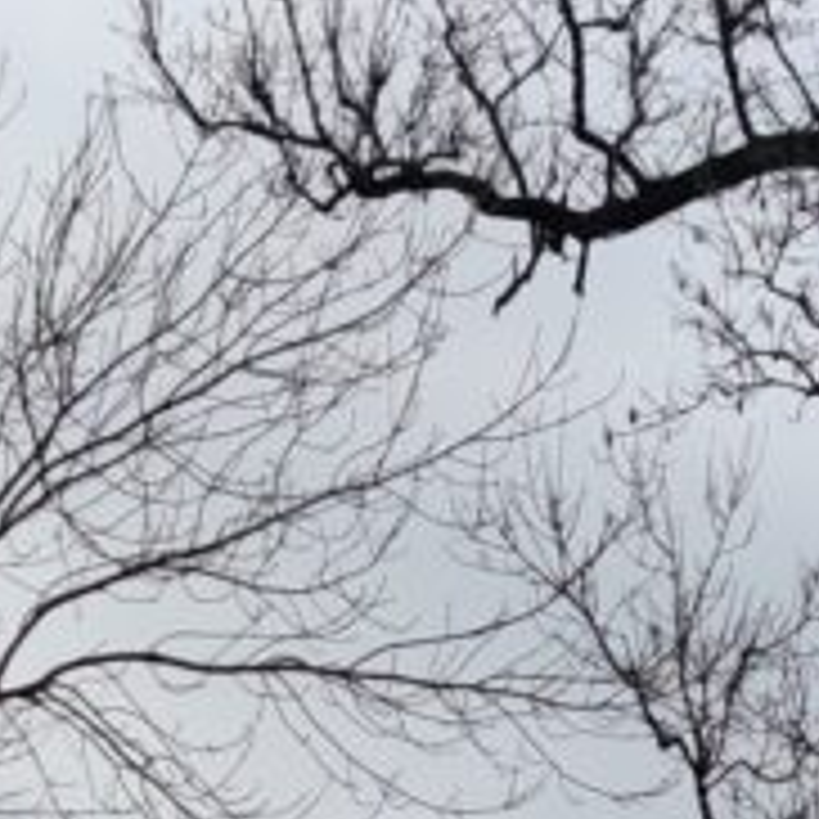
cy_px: 2151
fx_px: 3587
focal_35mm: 134
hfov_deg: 13.0
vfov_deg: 10.6
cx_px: 387
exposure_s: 1/1605
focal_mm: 4.75
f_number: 1.65
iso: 125
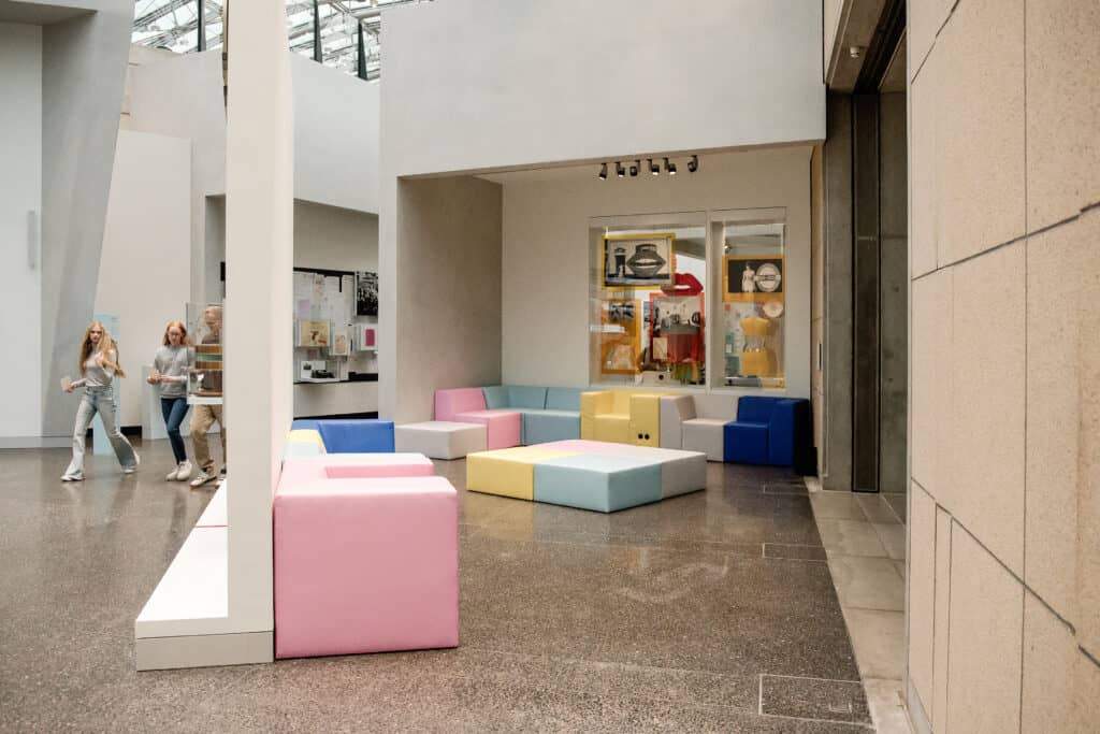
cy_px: 367
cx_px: 550
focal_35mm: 27
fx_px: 825
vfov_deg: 47.9
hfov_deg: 67.4
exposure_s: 1/1250
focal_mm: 18
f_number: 2.8
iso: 3200
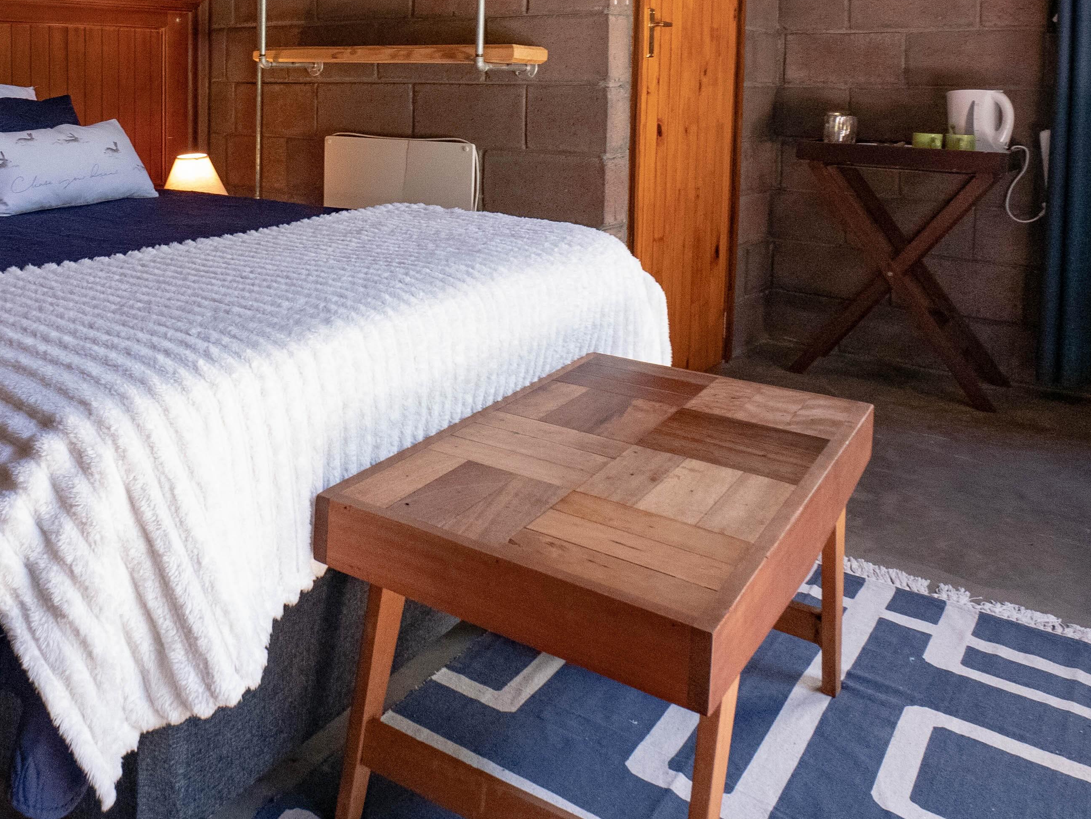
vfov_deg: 41.6
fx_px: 1009
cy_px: 128
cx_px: 239
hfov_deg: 53.5
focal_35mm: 32
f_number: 6.3
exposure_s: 1/60
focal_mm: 9
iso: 1600
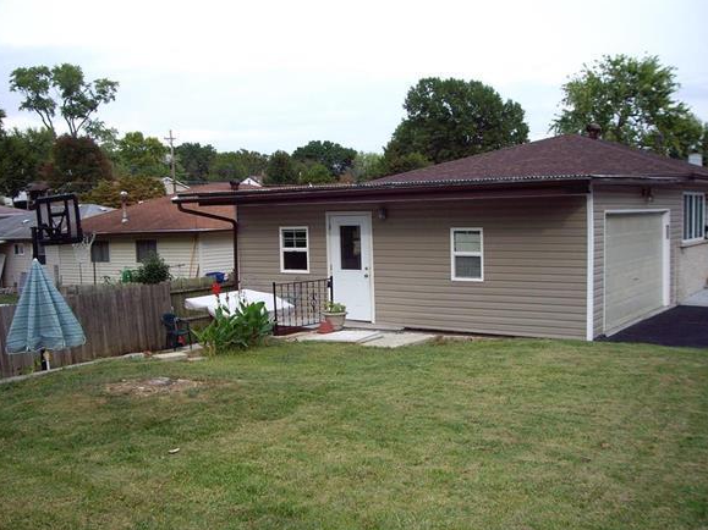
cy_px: 267
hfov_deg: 44.8
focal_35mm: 42
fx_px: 859
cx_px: 346
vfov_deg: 34.3
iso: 100
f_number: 4.3
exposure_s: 1/250
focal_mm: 6.2
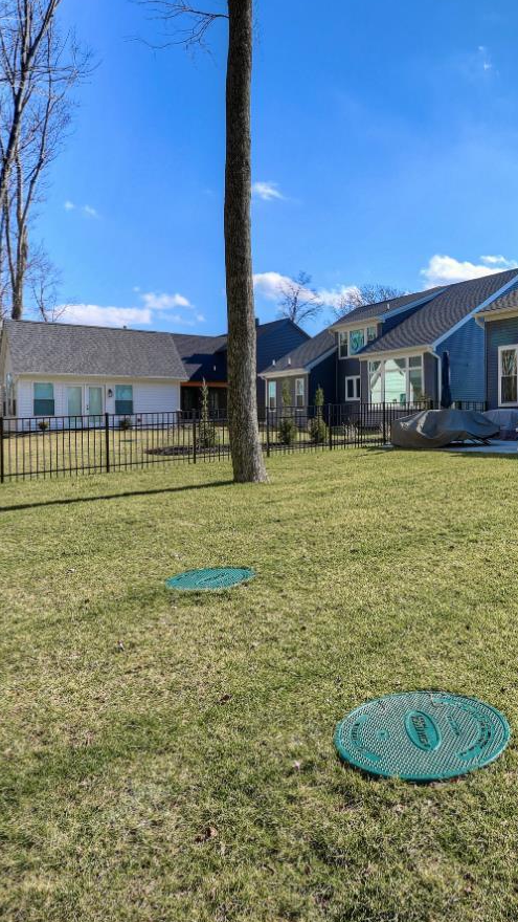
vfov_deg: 73.9
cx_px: 431
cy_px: 426
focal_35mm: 25
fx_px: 610
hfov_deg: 43.3
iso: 100
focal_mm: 14
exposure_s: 1/50
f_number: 10
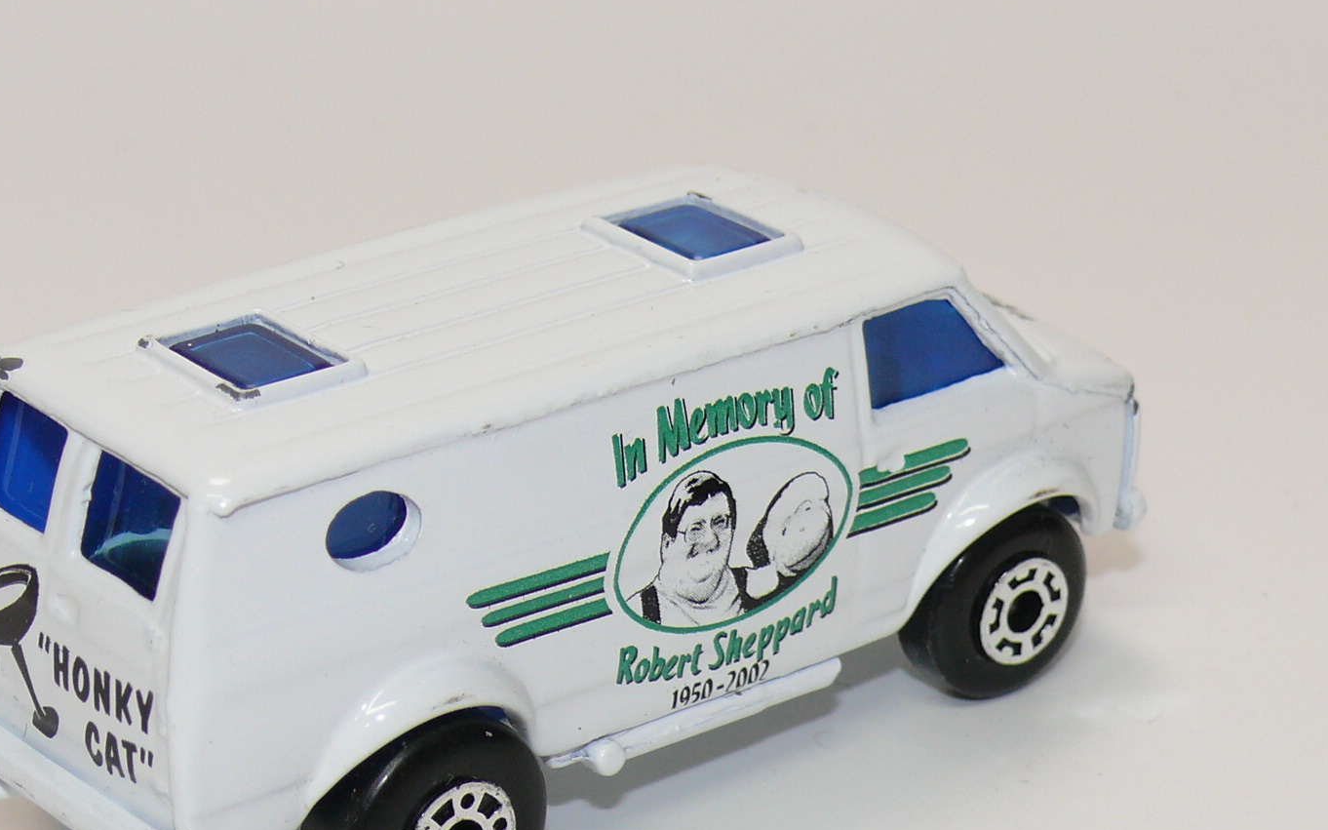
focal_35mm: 137
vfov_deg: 9.6
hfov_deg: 15.2
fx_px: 4958
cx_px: 550
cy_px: 476
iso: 100
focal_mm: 14
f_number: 4
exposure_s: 1/30
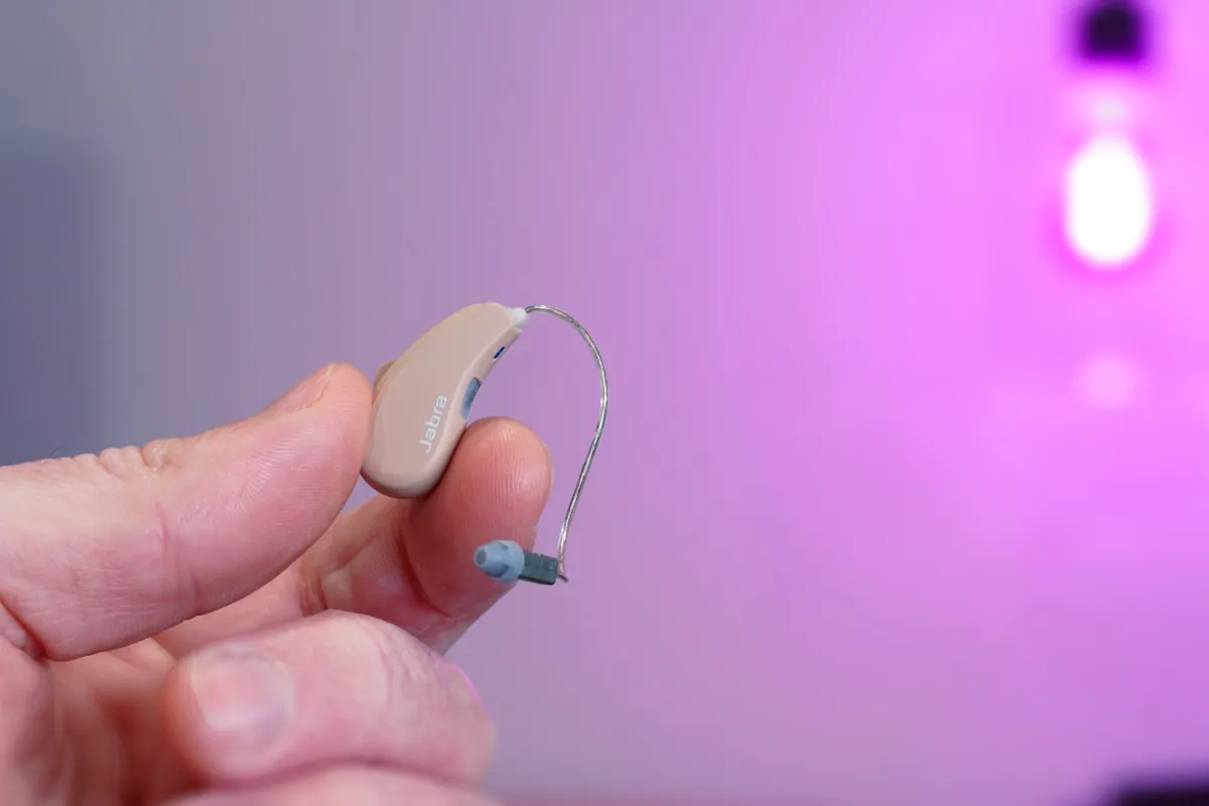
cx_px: 604
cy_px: 403
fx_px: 3022
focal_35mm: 90
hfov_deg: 22.6
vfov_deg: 15.2
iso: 2500
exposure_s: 1/25
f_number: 11
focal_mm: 90
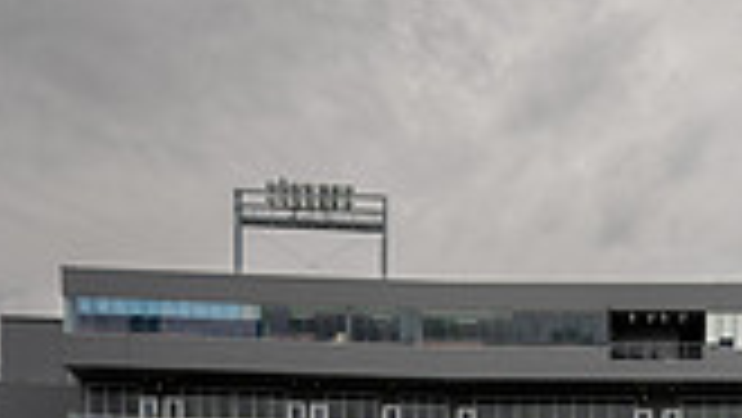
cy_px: 921
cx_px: 648
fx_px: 1575
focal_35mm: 80
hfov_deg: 25.8
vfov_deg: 12.6
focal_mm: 28
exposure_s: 1/250
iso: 100
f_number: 8
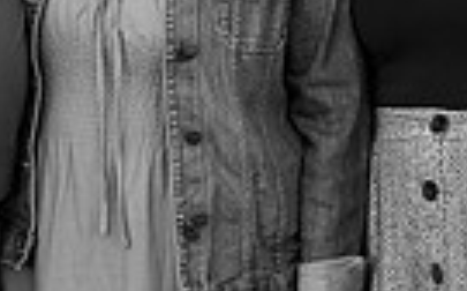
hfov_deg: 4.1
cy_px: 33
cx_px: 180
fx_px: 6521
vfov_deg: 2.6
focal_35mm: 513
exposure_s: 1/125
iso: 250
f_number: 4.5
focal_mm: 117
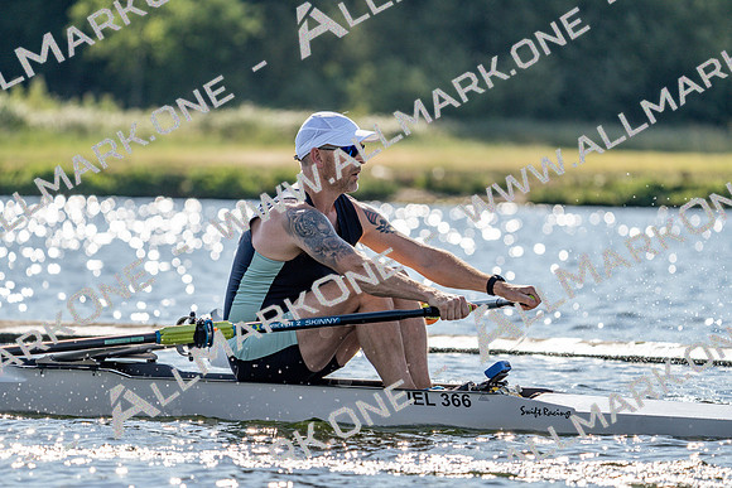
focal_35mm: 318
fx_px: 6467
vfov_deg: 4.3
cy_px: 244
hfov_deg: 6.5
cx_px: 366
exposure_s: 1/1600
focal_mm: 318
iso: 160
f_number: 6.3
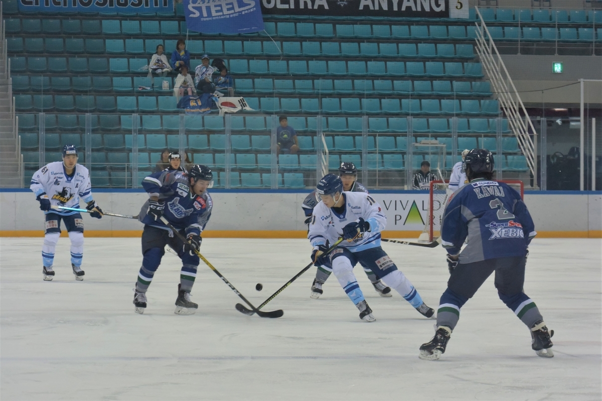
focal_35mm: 143
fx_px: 2391
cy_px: 200
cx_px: 301
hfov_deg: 14.3
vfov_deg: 9.6
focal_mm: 53.1
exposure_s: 1/500
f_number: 4.5
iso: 800
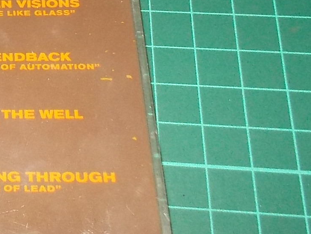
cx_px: -103
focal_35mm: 90
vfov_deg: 16.1
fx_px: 809
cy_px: 6
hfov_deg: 19.8
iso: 200
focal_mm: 4.1
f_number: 3.3
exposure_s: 1/30
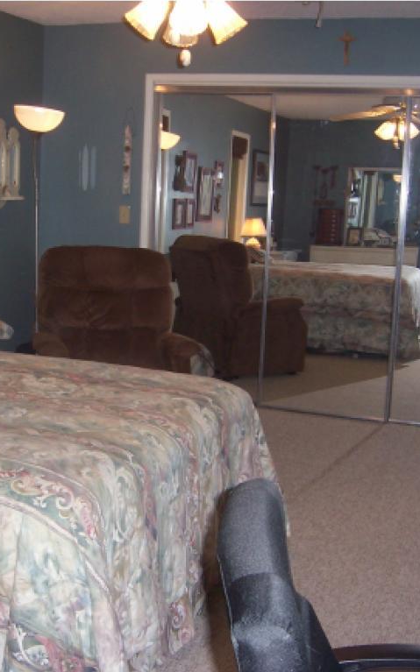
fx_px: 935
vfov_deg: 39.6
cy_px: 336
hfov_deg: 25.2
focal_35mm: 51
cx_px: 133
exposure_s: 1/60
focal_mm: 6
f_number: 3
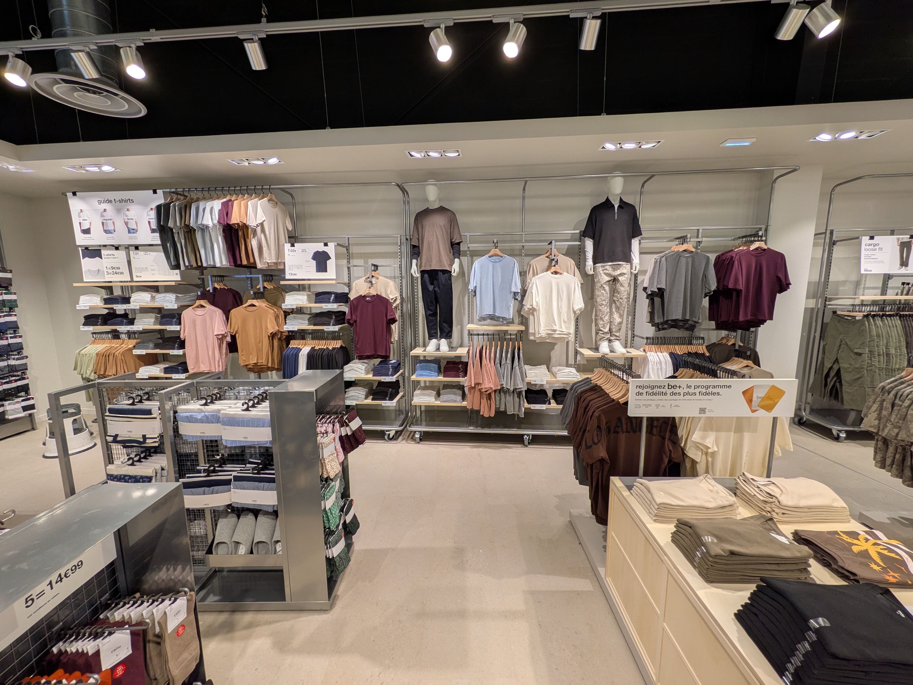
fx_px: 369
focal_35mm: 14
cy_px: 342
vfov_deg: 85.7
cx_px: 456
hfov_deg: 102.1
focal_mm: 1.83
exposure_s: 1/149
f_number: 2.2
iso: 42
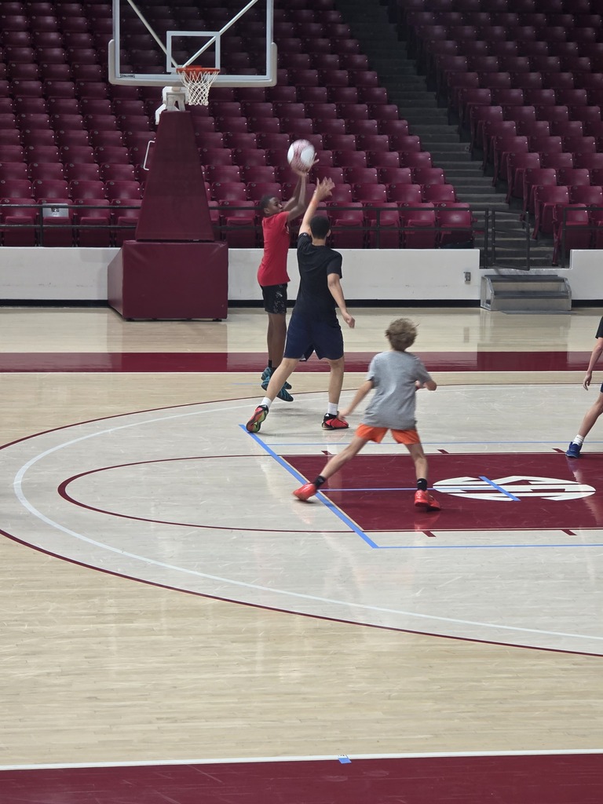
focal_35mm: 115
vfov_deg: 17.1
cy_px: 402
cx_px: 302
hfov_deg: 12.9
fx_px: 2671
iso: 160
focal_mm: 18.6
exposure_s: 1/120
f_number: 3.4
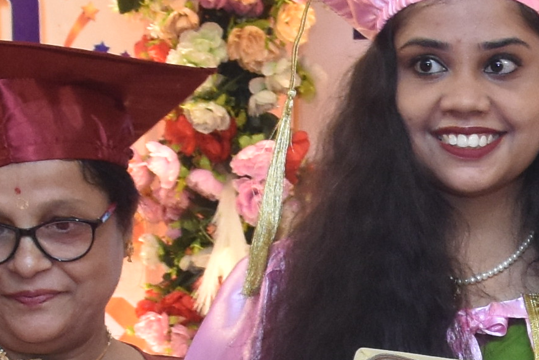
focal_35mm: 226
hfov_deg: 8.9
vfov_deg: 6.0
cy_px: 472
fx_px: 3383
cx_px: 820
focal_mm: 22
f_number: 5.6
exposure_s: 1/160
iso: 1250
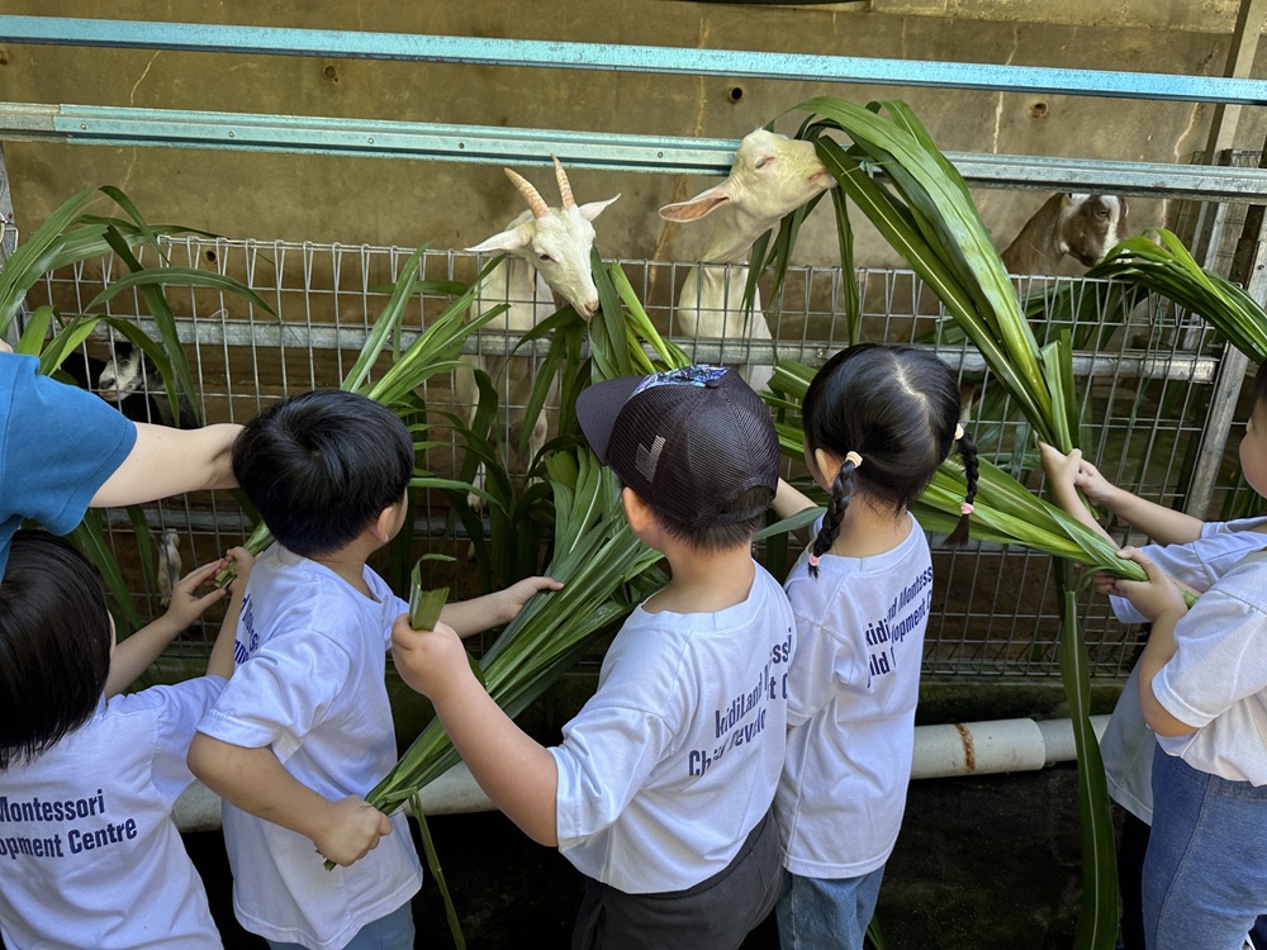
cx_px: 634
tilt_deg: -18.1
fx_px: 878
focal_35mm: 24
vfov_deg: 56.8
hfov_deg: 71.6
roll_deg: -4.4
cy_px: 475
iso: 100
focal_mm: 6.86
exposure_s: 1/121
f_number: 1.78
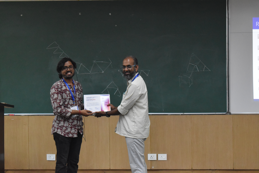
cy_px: 86
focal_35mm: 75
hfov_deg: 27.0
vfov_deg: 18.2
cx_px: 130
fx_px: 540
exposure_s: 1/125
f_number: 5.6
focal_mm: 50
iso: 4500
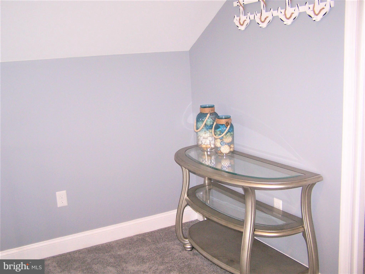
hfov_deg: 49.0
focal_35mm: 38
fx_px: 401
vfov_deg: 37.7
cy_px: 137
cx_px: 182
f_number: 2.8
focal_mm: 6.3
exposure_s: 1/60
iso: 140
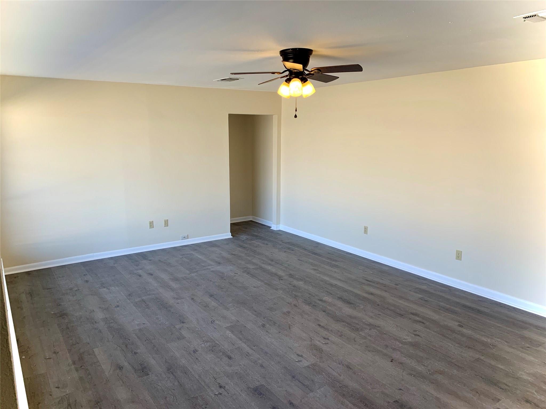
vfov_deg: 53.1
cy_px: 204
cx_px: 273
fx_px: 410
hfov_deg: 67.3
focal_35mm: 26
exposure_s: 1/120
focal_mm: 4.25
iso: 64
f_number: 1.8
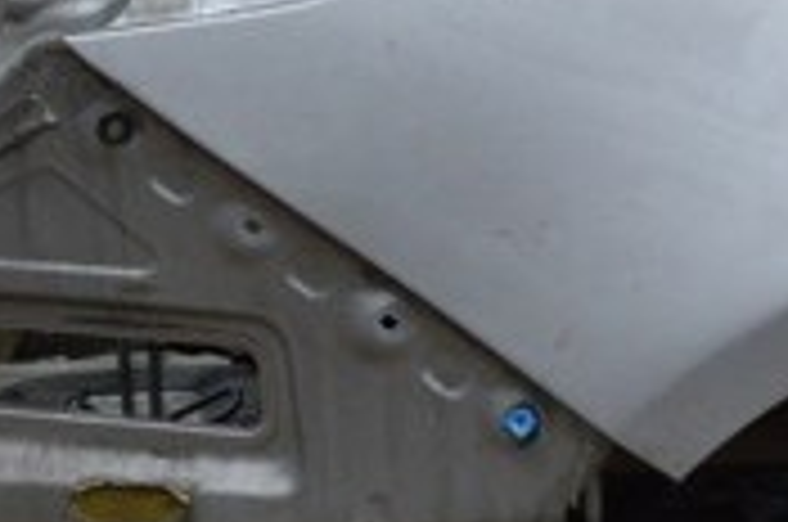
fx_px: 2644
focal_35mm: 121
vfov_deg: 11.2
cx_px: 986
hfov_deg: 16.2
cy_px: -11
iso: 400
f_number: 10
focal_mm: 22
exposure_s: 1/320
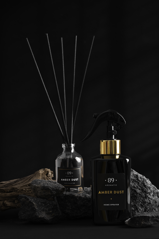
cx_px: 80
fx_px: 596
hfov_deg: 15.2
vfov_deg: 22.6
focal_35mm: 90
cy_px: 120
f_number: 9
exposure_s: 1/15
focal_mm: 90
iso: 200
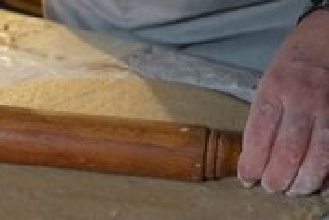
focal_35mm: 92
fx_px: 841
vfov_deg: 14.9
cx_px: 24
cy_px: 112
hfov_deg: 21.6
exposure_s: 1/160
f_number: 4
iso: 8000
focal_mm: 41
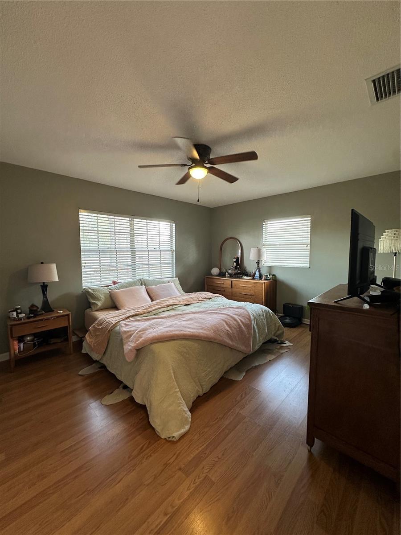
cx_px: 200
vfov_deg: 102.1
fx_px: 216
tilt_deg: -3.2
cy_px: 268
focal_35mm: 14
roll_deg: -2.6
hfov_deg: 85.7
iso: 160
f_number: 2.2
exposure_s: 1/60
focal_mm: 2.22
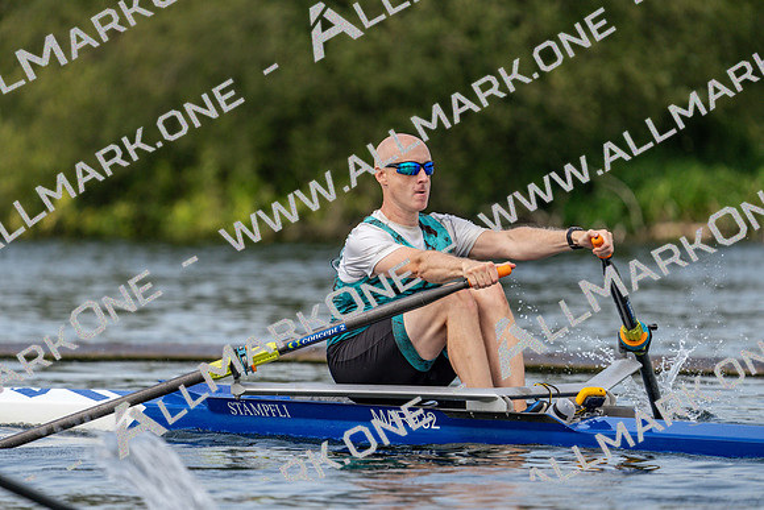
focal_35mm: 419
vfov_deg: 3.3
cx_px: 382
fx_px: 8894
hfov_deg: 4.9
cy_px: 255
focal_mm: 419
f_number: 6.3
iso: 500
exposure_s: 1/1600
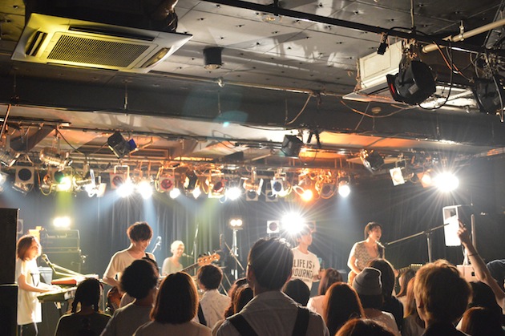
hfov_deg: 43.6
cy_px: 168
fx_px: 631
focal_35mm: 45
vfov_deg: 29.8
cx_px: 252
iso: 3200
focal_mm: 30
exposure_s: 1/60
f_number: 4.5
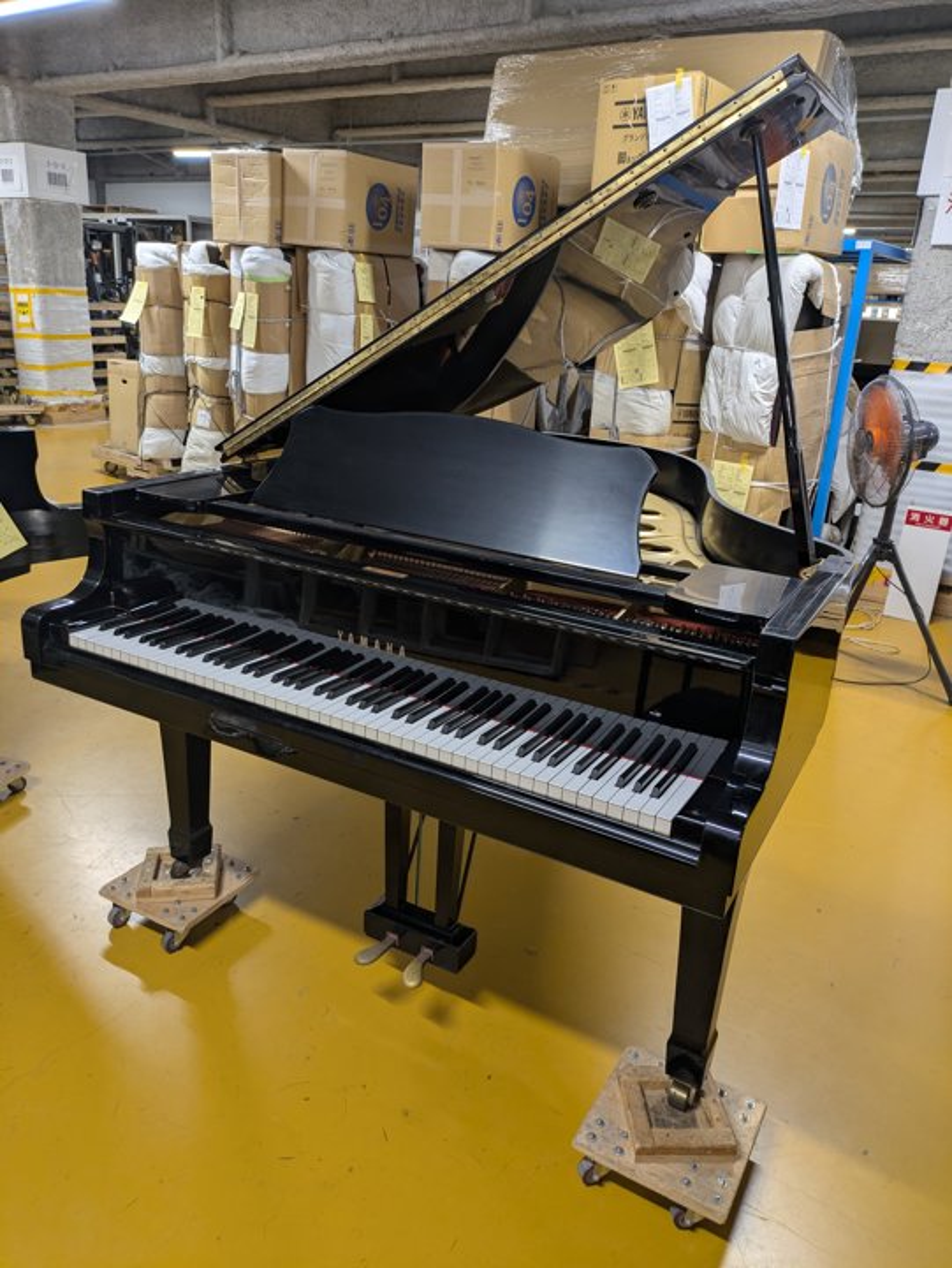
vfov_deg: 69.4
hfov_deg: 54.9
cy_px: 634
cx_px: 476
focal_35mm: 25
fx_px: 916
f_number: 1.89
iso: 157
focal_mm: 5.43
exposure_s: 1/33.3
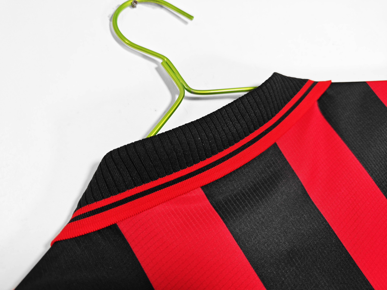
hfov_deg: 73.9
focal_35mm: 23
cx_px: 194
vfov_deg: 58.9
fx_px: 257
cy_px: 145
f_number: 1.75
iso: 122
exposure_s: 1/100
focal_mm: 8.67
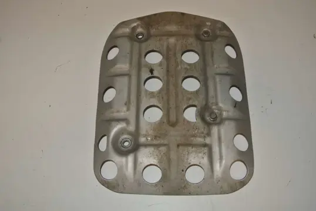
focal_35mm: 35
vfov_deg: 37.9
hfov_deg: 54.4
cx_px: 158
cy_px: 106
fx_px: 308
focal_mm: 13.1
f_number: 4
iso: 200
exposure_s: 1/60
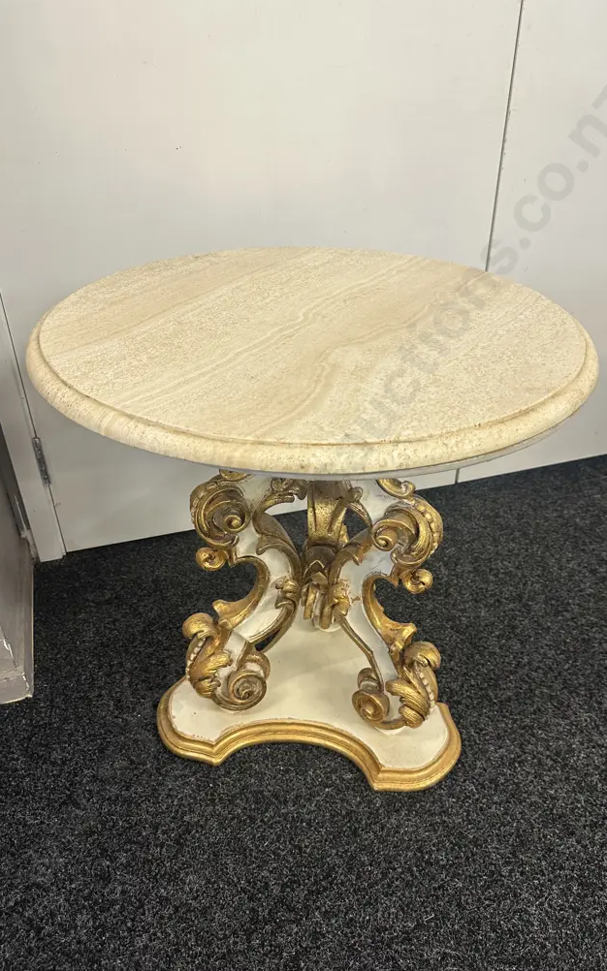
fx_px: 688
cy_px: 489
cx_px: 324
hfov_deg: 47.6
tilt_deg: -34.2
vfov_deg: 70.4
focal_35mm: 26
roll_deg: +0.1
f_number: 1.78
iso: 200
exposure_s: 1/100
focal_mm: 6.86
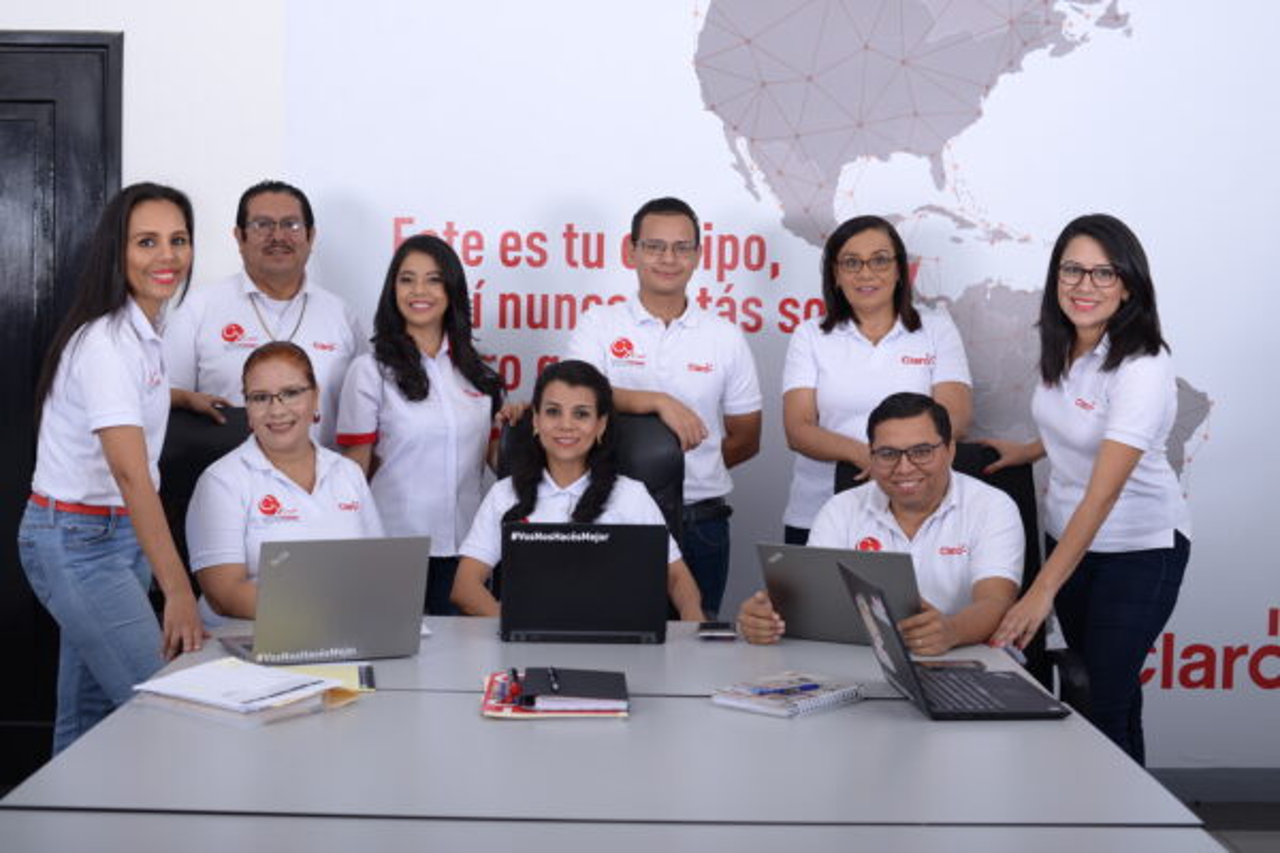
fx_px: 1778
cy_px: 426
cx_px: 640
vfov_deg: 27.0
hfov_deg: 39.6
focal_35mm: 50
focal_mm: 50
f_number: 4.5
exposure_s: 1/160
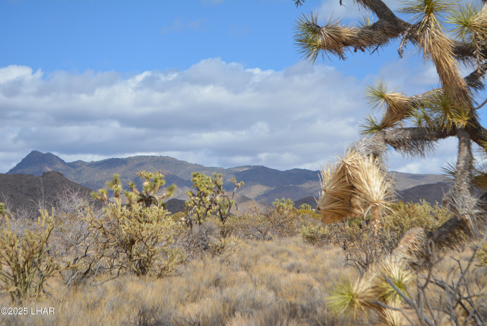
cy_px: 163
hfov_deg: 24.6
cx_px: 244
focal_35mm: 82
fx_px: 1117
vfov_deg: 16.6
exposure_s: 1/2000
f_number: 7.1
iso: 400
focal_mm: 55
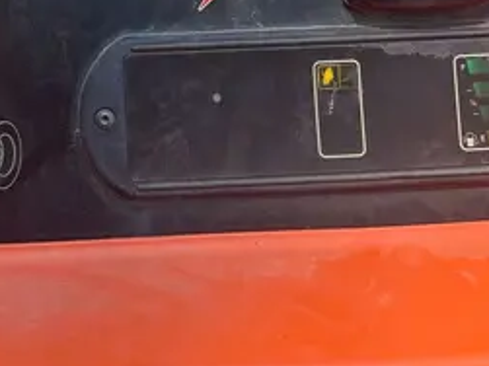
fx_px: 1073
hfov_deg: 25.4
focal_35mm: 76
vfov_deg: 18.2
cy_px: -91
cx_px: 121
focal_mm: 5.7
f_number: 1.5
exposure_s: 1/1079
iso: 50
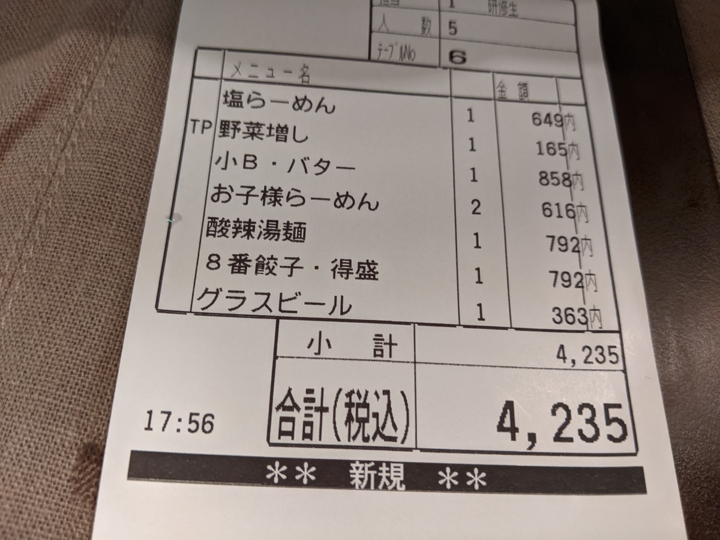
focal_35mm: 27
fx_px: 562
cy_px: 270
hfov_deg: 65.3
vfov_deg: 51.4
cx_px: 360
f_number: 1.8
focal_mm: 4.44
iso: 401
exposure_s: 1/59.9
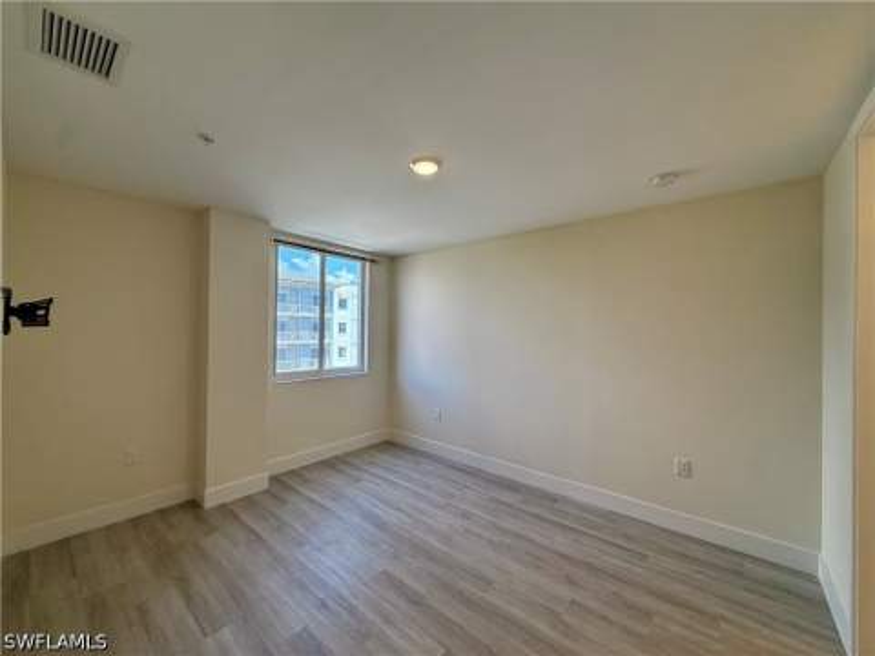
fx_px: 354
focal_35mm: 14
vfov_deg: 85.7
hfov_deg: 102.1
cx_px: 438
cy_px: 328
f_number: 2.2
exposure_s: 1/190
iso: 64
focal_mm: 2.22
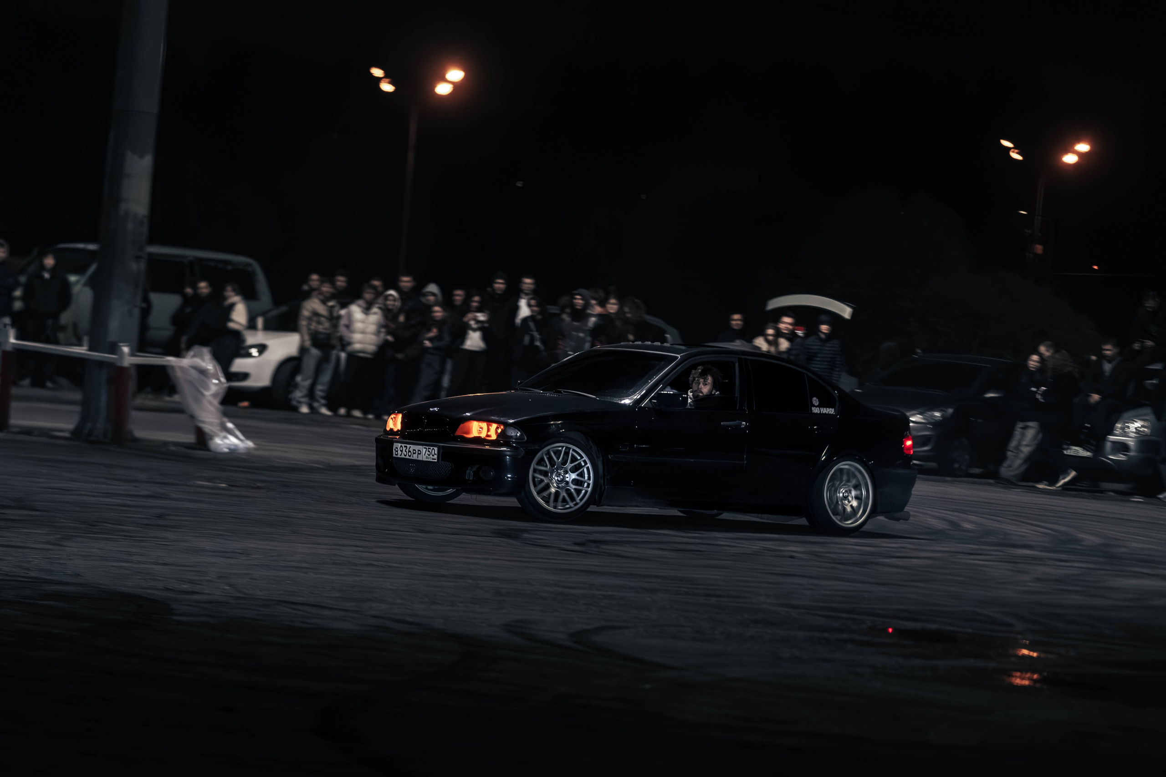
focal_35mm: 140
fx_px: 4534
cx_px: 583
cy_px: 388
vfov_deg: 9.8
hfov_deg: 14.7
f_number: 2.8
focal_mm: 140
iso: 10000
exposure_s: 1/100
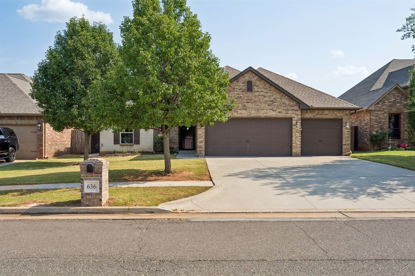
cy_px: 138
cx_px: 208
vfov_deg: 41.1
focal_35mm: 32
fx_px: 369
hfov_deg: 58.7
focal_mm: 32
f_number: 8
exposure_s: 1/400
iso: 200
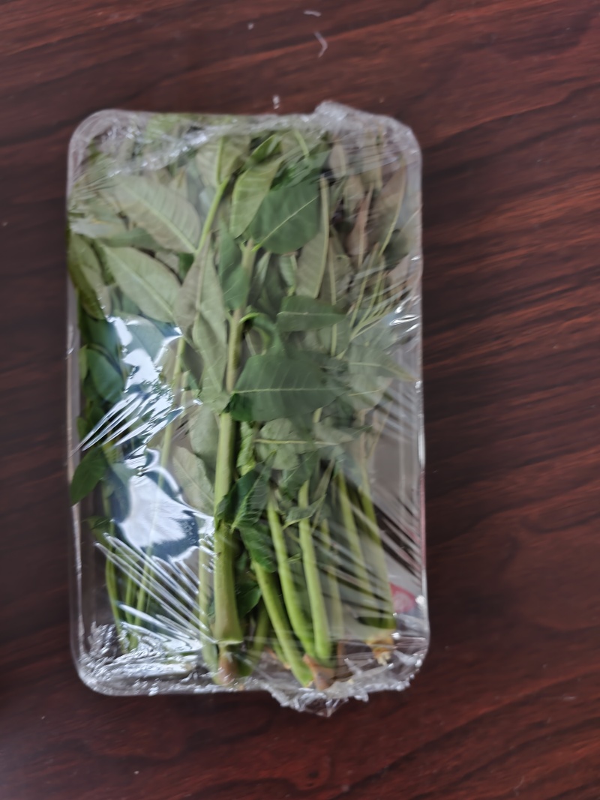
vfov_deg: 71.6
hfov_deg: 56.8
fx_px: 555
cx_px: 300
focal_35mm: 24
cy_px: 400
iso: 160
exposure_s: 1/50
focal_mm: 5.84
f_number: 1.6
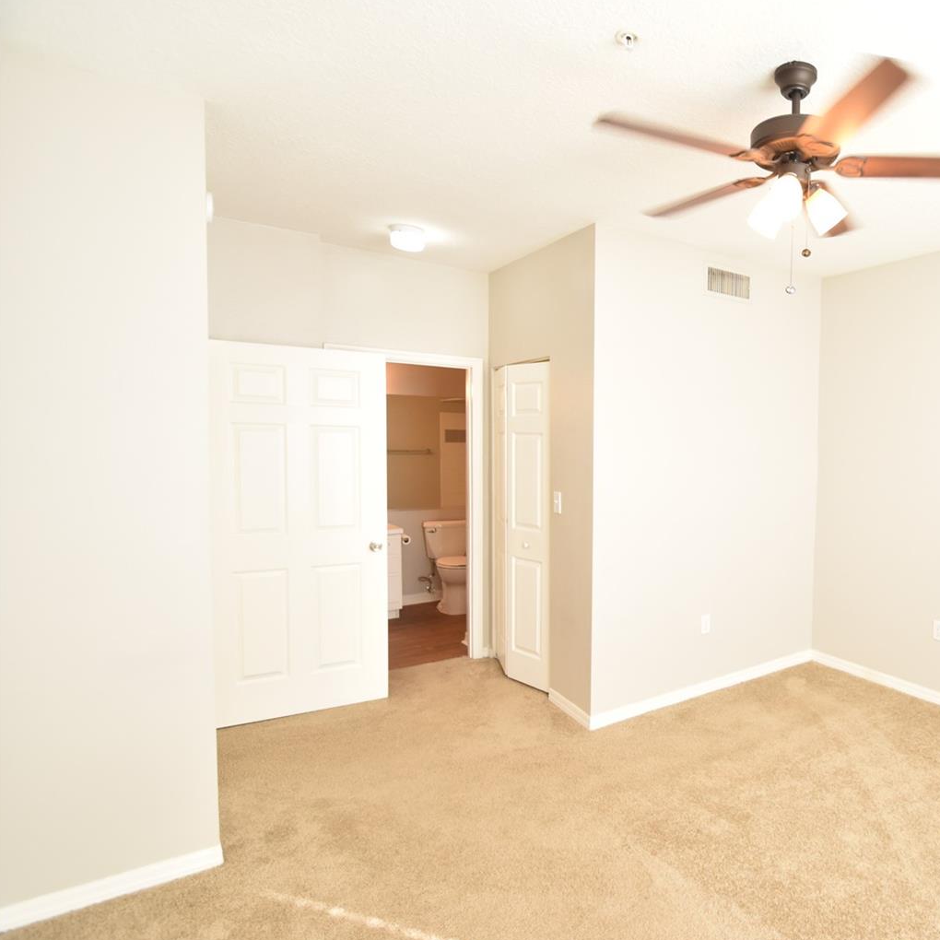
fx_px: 614
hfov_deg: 68.7
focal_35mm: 20
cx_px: 731
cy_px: 471
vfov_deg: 74.8
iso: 800
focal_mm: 10
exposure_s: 1/100
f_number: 5
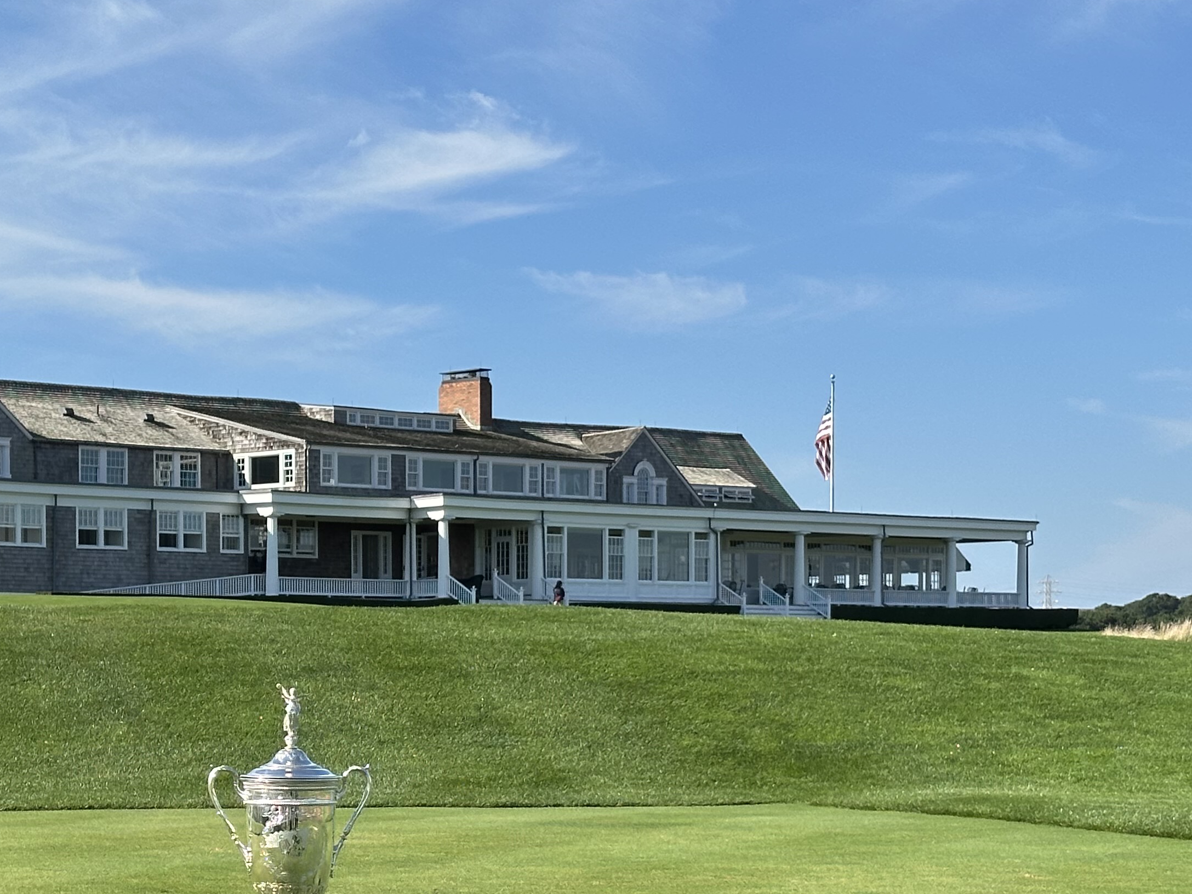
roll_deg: +0.1
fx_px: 3065
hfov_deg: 21.9
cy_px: 764
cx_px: 334
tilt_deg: -1.2
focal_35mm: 89
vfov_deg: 16.4
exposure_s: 1/3367
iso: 64
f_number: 1.78
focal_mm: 6.86
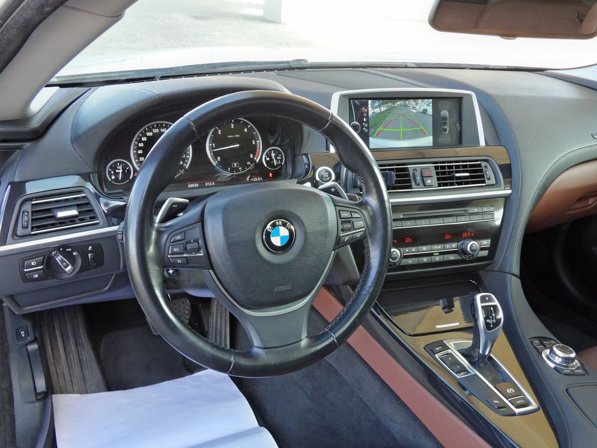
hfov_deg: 54.0
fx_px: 586
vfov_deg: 41.8
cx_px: 292
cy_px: 227
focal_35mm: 34
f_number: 3.6
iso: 200
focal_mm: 5.9
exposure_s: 1/17
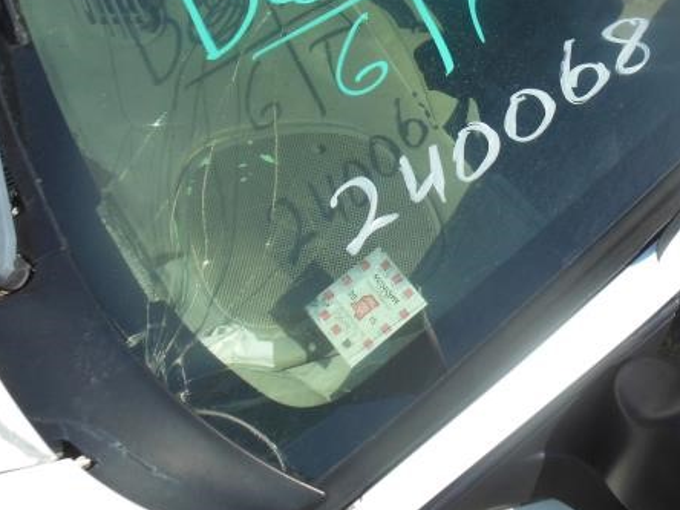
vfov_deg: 31.0
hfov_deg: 41.7
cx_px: 436
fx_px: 884
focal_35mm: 45
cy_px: 67
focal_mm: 4.5
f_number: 3.2
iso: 125
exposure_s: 1/1250
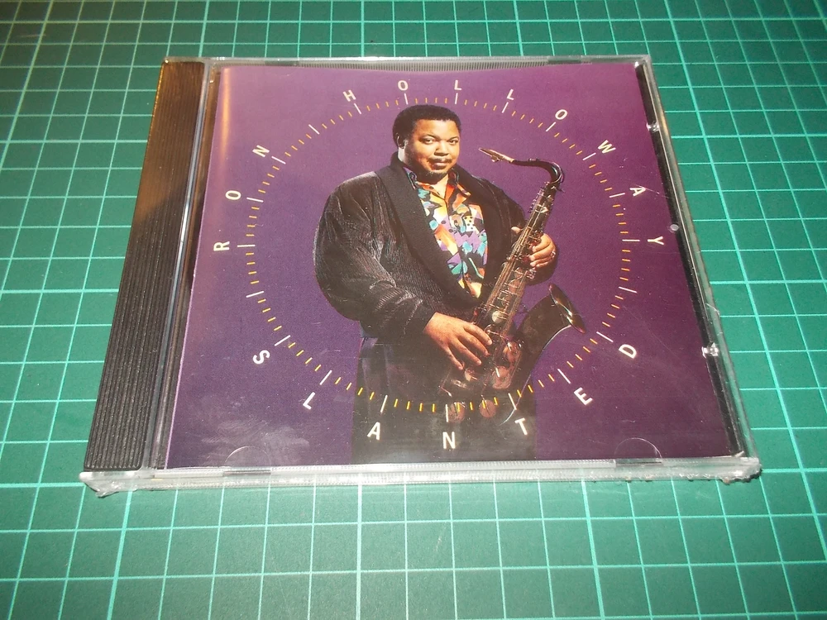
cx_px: 414
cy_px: 310
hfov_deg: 61.7
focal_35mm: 29
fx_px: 693
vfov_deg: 48.2
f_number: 3.3
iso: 200
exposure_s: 1/30
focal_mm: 4.1
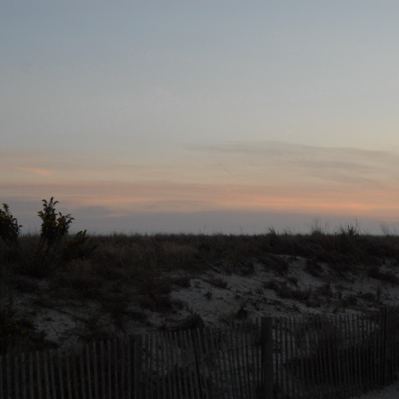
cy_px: 200
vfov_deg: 23.7
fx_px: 952
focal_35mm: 73
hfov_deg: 23.7
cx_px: 184
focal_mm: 38
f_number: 6.3
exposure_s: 1/160
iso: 800
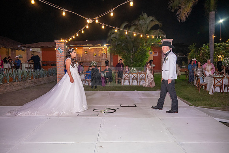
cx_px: 114
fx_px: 178
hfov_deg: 65.5
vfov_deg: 46.4
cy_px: 76
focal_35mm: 28
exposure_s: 1/160
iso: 2000
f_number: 4
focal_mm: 28
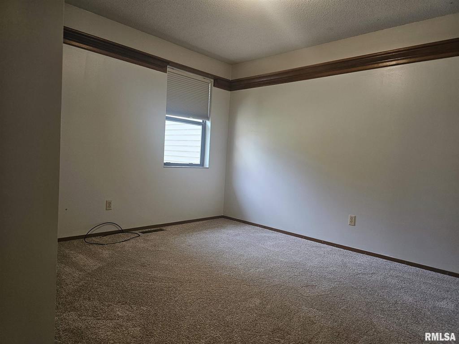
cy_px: 172
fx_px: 305
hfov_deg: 73.9
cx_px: 230
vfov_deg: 58.9
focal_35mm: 23
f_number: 1.7
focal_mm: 6.3
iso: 200
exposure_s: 1/120
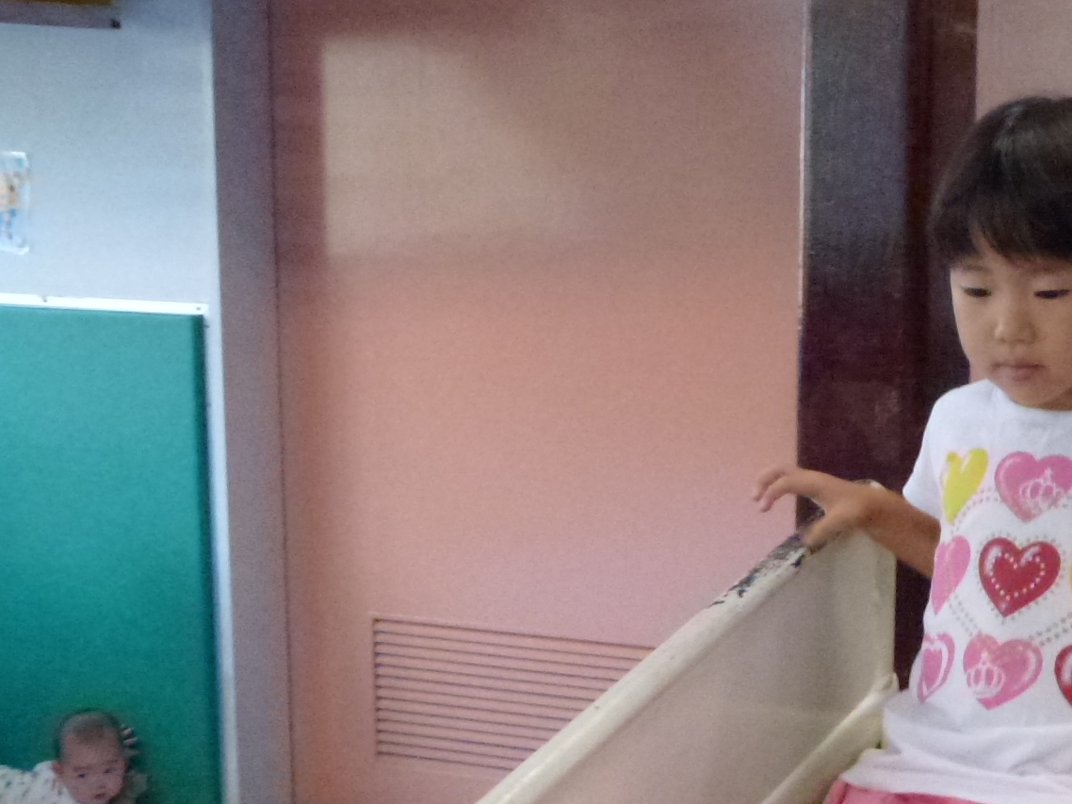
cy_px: 543
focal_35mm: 81
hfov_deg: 23.2
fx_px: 2508
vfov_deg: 18.1
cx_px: 1043
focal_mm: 6.4
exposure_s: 1/125
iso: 800
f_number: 3.7
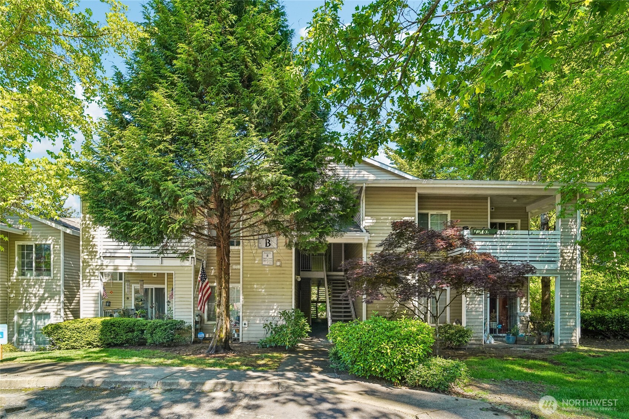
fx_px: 280
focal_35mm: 16
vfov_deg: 73.7
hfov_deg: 96.7
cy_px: 210
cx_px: 314
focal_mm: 16
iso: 1600
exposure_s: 1/160
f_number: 8
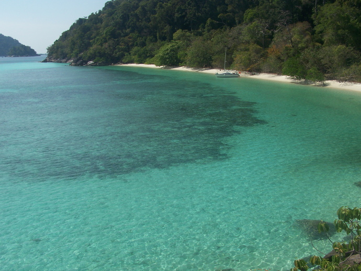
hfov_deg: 49.0
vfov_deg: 37.7
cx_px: 180
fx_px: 396
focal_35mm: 38
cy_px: 136
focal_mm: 6.3
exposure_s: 1/640
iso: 80
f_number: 5.6
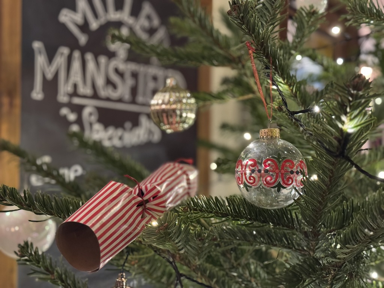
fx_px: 532
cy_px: 144
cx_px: 192
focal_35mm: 48
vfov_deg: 30.3
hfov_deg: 39.7
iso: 640
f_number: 1.78
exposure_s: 1/29
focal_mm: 6.76
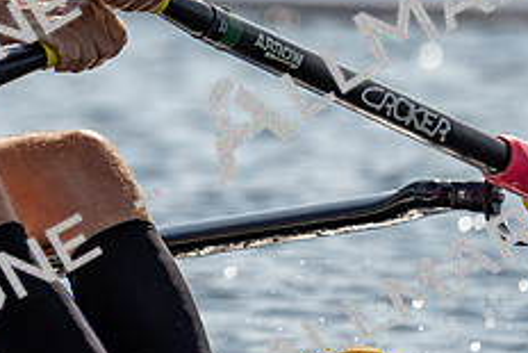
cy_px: -31
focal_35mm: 829
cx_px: 14
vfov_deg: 1.7
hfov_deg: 2.5
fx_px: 12166
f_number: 6.3
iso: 160
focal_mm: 332
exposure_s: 1/1600
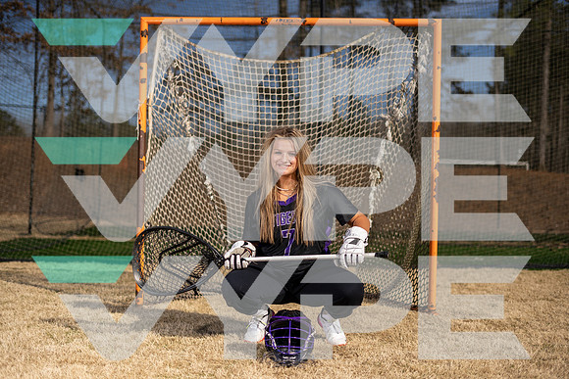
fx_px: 790
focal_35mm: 50
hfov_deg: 39.6
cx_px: 284
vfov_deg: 27.0
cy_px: 190
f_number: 1.8
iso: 64
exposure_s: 1/8000
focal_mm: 50
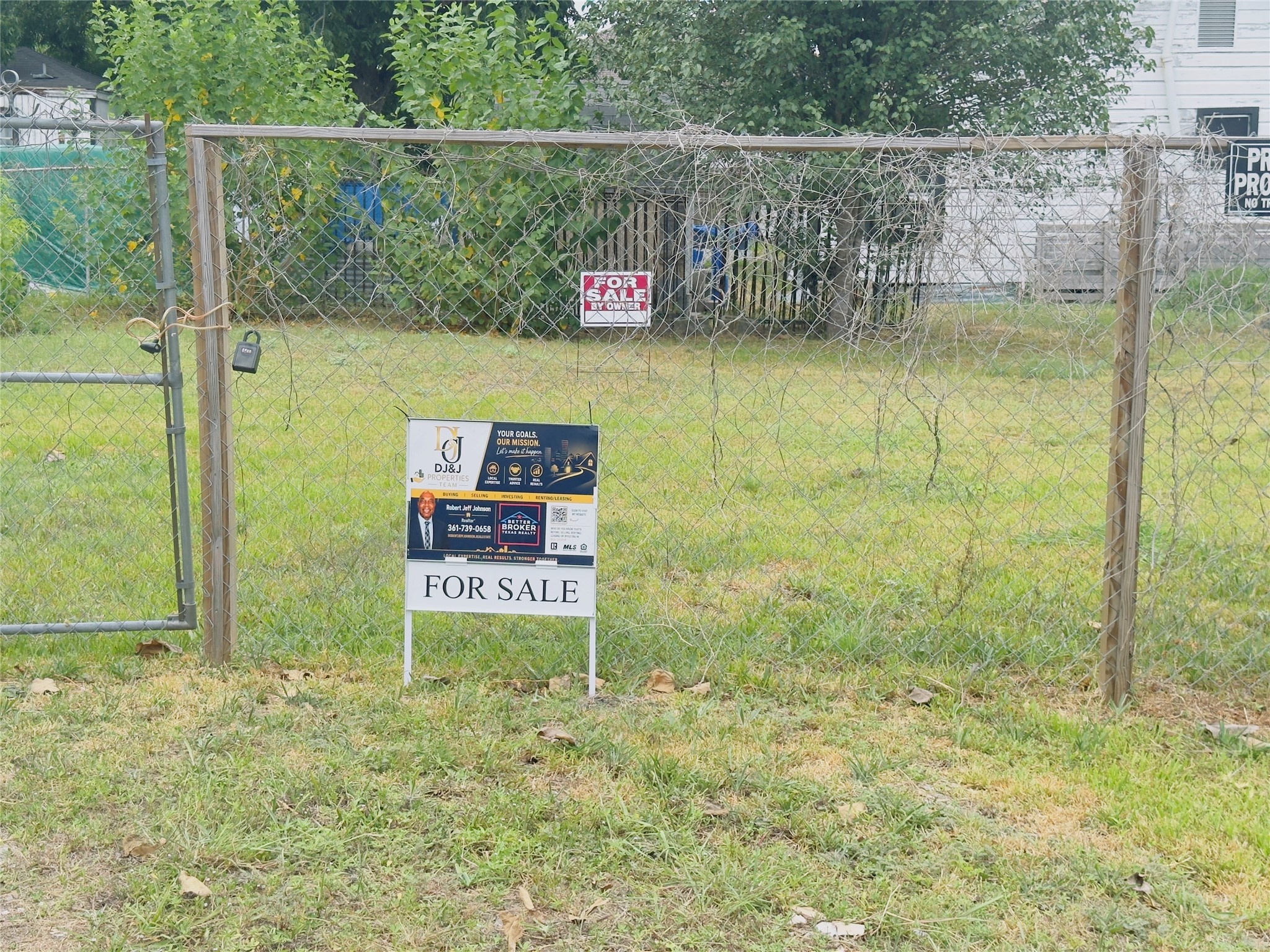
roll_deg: -1.0
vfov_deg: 30.3
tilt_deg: -10.6
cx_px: 635
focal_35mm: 48
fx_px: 1761
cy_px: 476
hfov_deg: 39.7
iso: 64
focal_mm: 6.76
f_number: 1.78
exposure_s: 1/1133
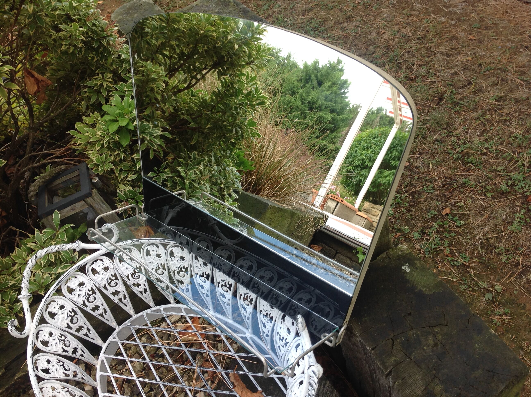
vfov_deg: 40.6
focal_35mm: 35
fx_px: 536
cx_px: 266
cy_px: 198
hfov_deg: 52.7
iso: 50
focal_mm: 4.28
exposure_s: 1/153
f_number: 2.4
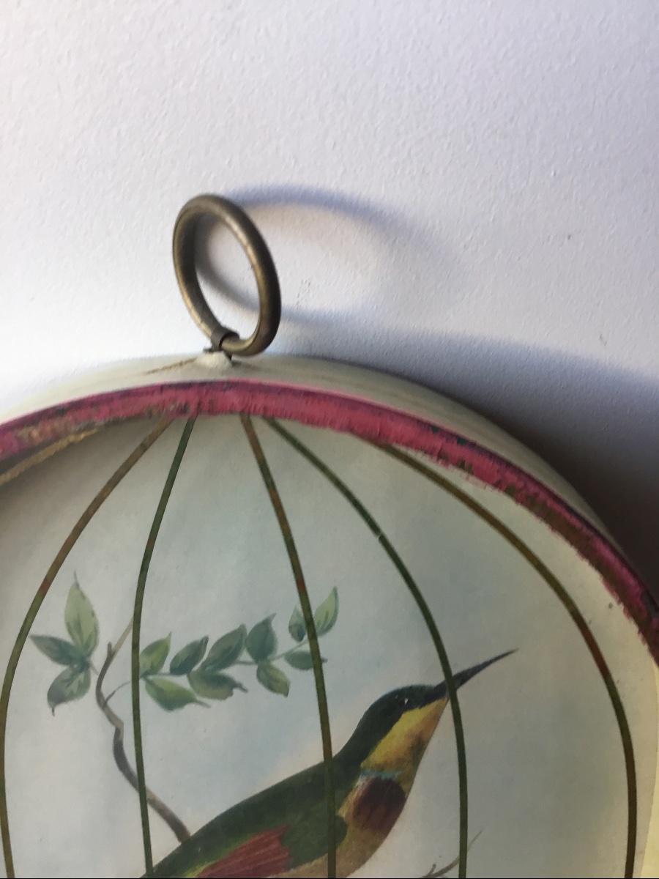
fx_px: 787
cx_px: 330
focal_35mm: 31
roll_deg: +1.0
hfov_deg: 45.4
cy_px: 440
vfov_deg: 58.4
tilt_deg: -40.7
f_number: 2.4
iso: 25
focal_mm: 3.3
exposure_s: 1/33
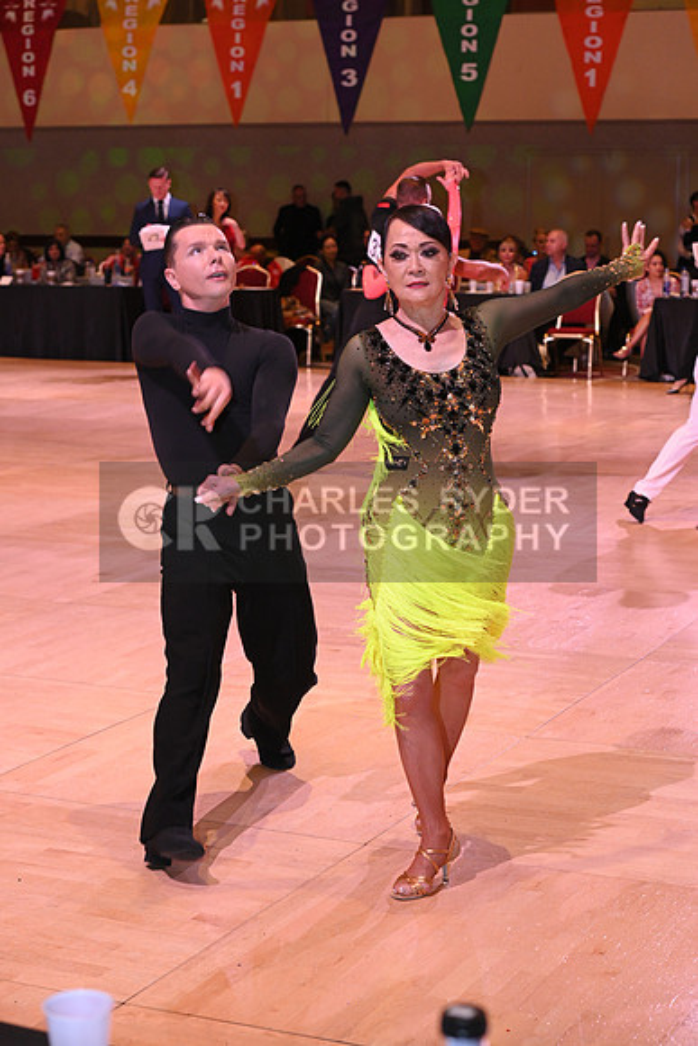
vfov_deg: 28.8
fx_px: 2034
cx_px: 349
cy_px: 523
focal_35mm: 70
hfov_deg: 19.5
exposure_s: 1/200
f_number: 5
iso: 2500
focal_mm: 70
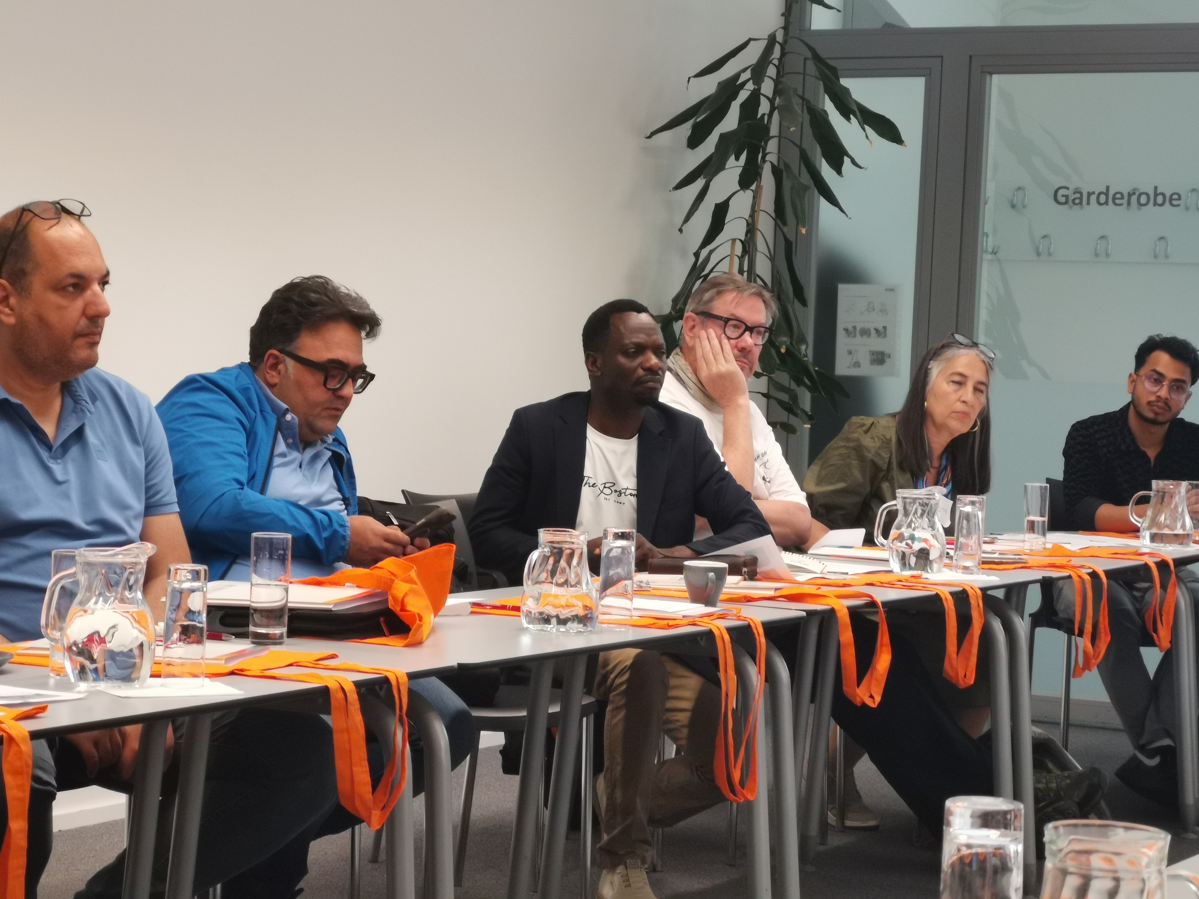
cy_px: 450
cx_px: 600
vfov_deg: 16.8
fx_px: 3048
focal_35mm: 88
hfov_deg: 22.3
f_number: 2.4
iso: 200
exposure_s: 1/36
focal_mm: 7.48
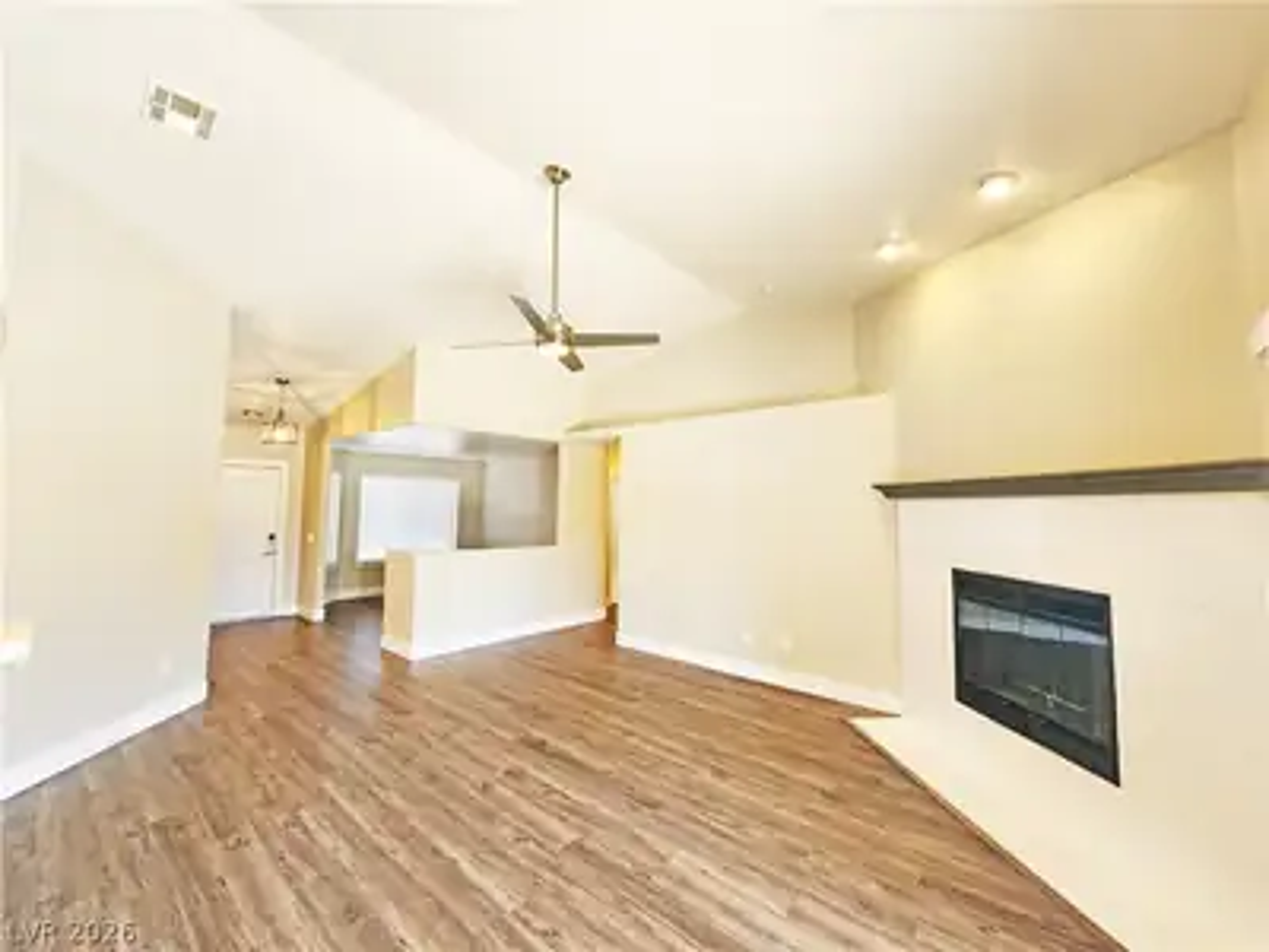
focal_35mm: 13
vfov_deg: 89.9
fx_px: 477
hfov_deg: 106.2
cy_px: 476
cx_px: 634
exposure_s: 1/60
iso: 125
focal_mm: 2.2
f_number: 2.2
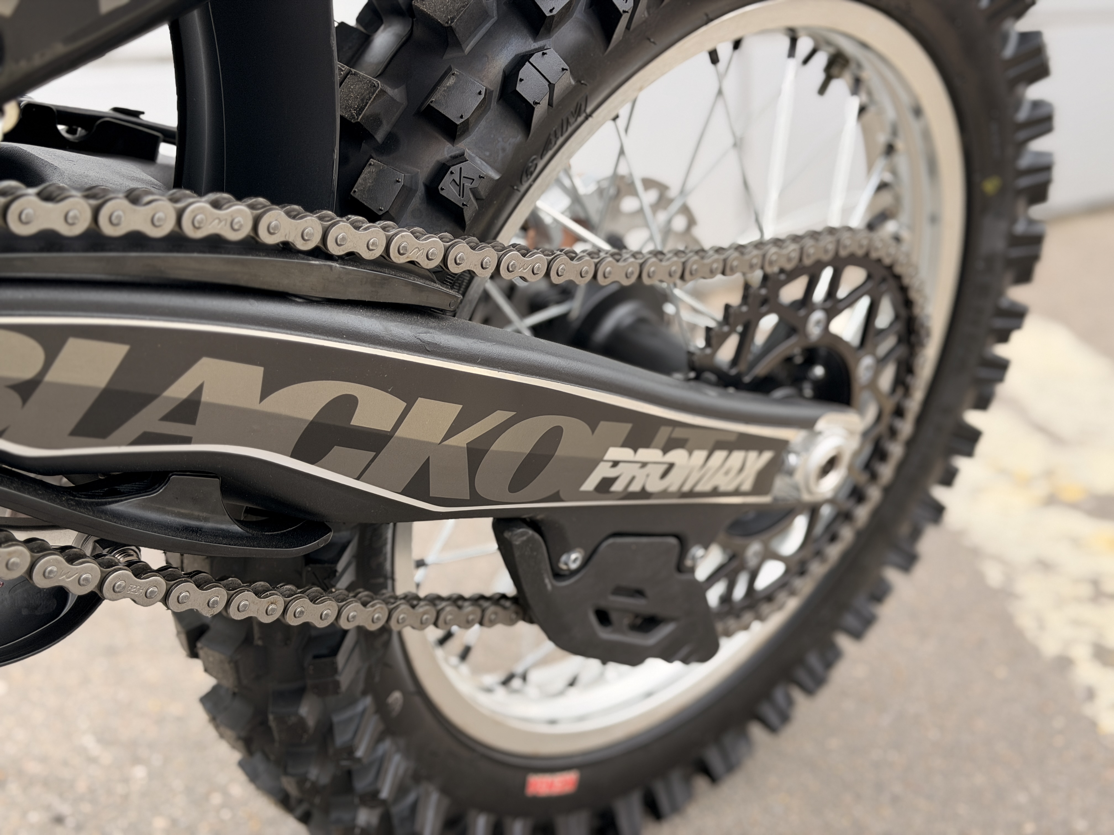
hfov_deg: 39.7
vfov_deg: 30.3
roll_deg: +0.1
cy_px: 418
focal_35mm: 48
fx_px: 1545
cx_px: 557
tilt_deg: -13.2
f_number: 1.78
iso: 64
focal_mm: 6.76
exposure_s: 1/240
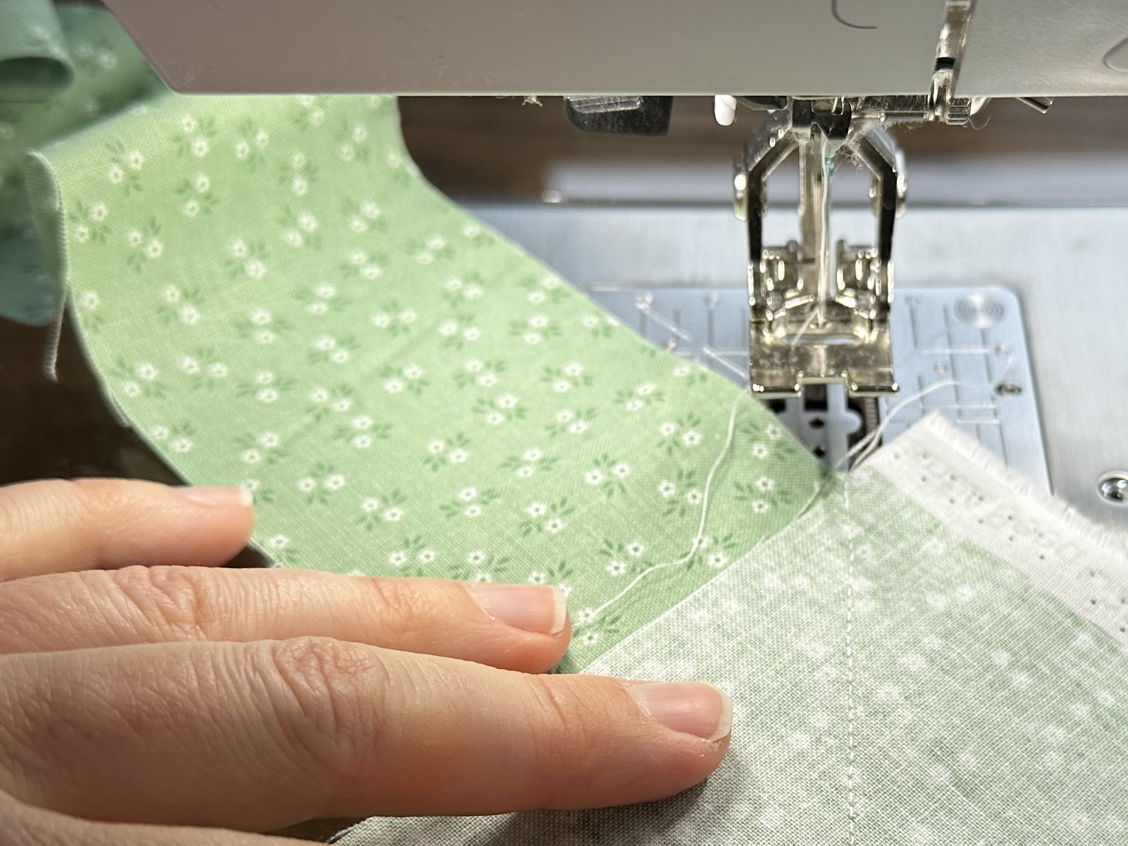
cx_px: 741
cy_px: 584
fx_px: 1695
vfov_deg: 27.8
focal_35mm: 52
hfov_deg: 36.5
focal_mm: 6.86
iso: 80
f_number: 1.78
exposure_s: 1/989
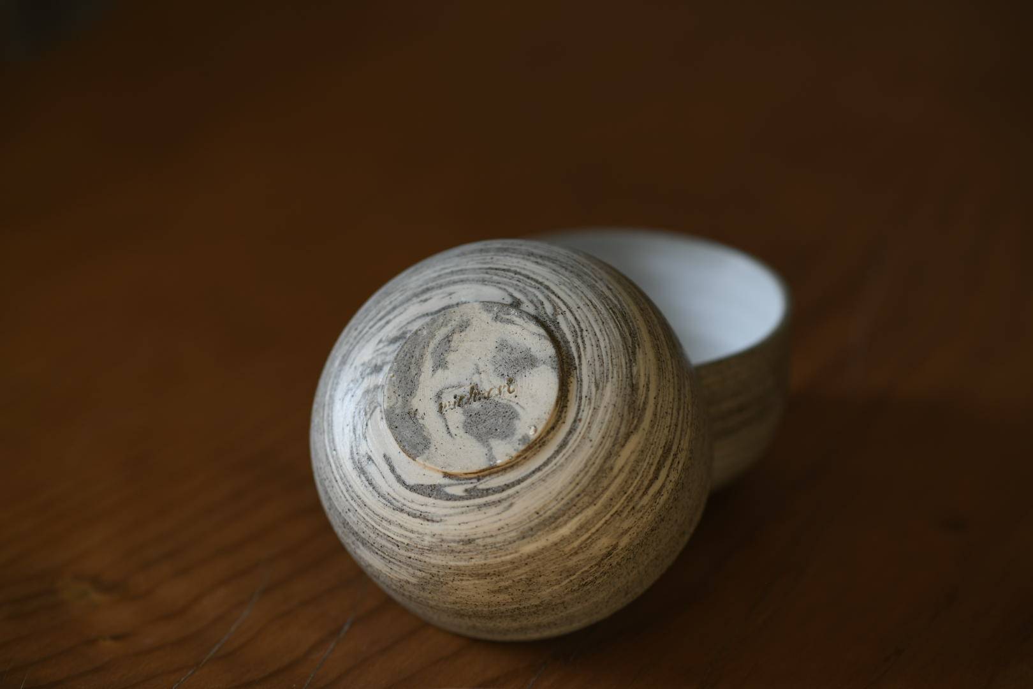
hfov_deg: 23.9
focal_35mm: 85
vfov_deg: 16.1
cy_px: 344
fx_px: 2439
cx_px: 516
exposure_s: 1/250
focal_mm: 85
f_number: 2.5
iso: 200
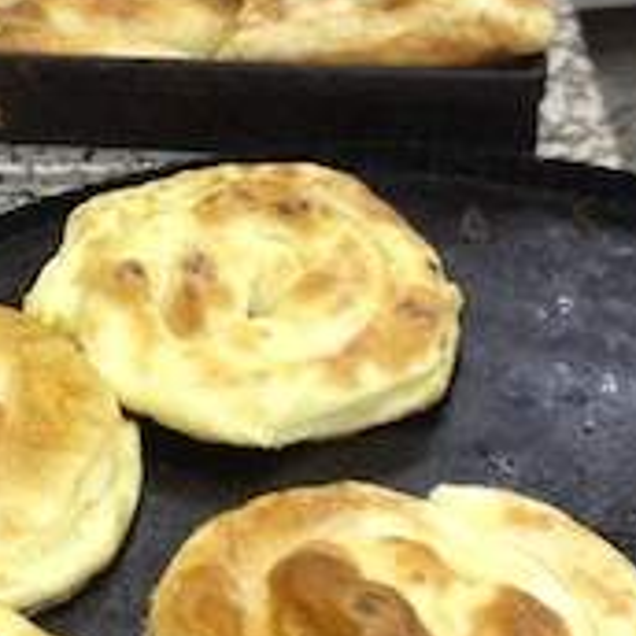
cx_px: 41
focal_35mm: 115
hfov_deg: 15.0
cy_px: 303
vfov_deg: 15.2
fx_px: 2390
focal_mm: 4.28
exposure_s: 1/20
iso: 100
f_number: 2.4
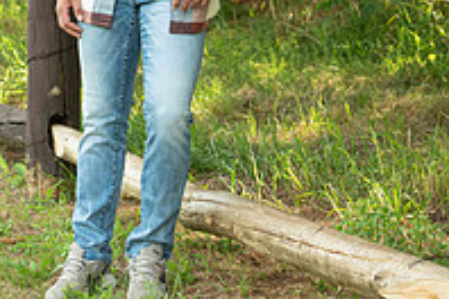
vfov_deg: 6.7
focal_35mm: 205
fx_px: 2557
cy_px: -49
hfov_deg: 10.0
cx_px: 161
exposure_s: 1/200
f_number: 5
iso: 400
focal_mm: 70
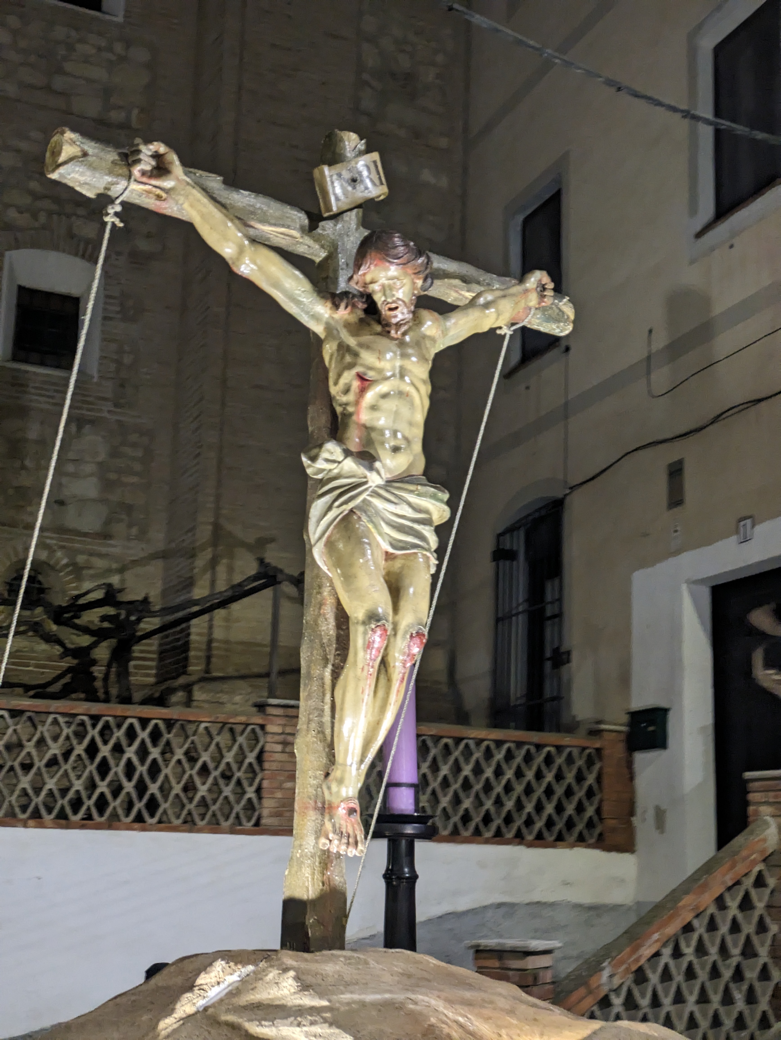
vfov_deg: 37.5
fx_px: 1533
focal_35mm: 51
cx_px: 390
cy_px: 520
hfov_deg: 28.6
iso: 247
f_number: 1.89
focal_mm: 5.43
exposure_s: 1/25
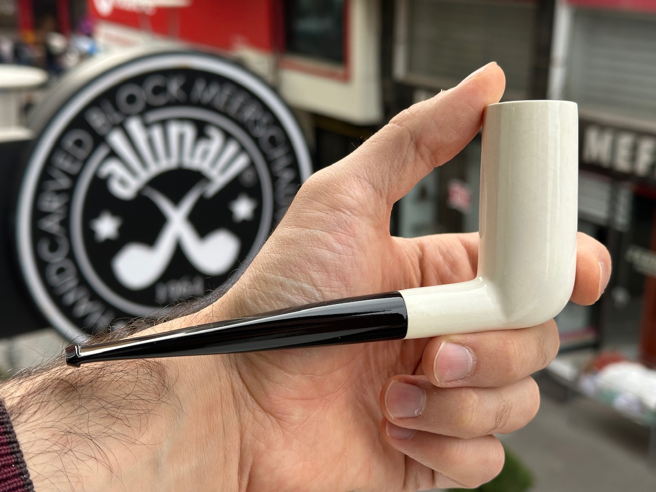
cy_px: 246
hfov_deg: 39.7
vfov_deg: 30.3
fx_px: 910
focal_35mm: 48
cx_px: 328
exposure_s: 1/587
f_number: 1.78
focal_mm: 6.86
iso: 64
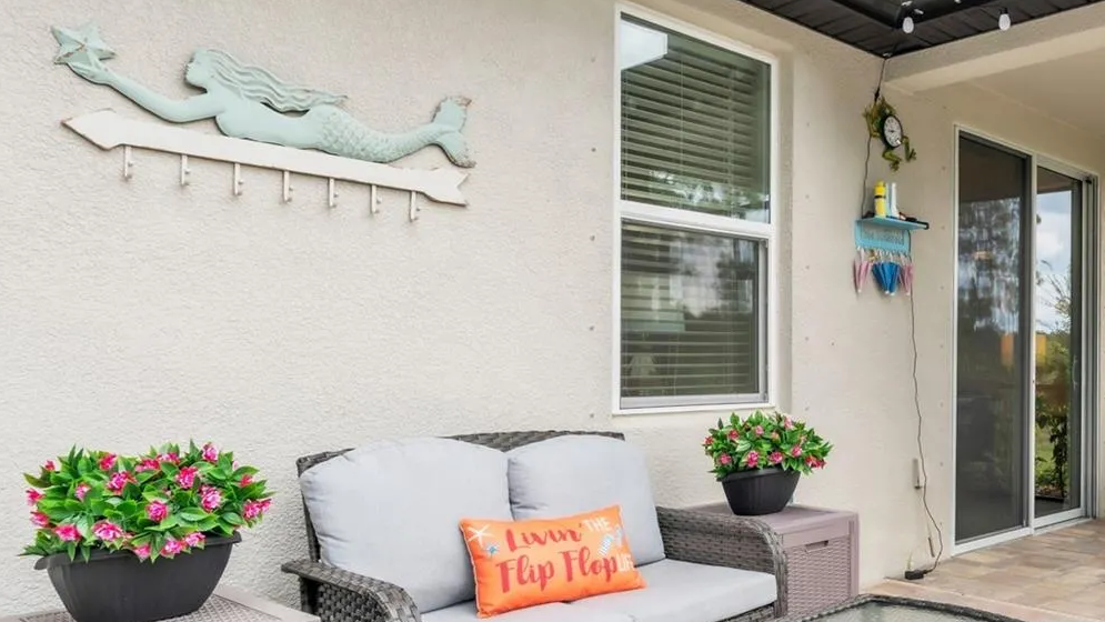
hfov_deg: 57.3
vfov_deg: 36.6
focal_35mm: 32
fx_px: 938
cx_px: 855
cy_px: 369
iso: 250
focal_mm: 19
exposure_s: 1/100
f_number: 8
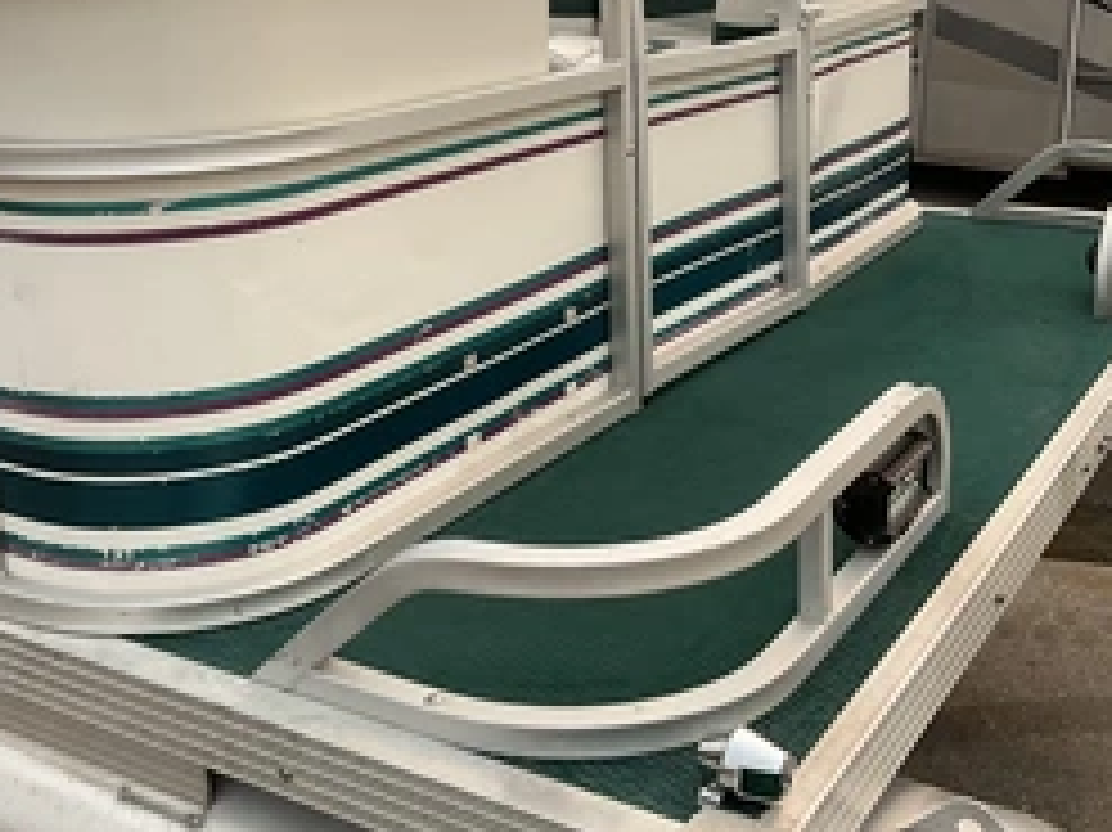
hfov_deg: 40.3
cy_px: 229
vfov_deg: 30.4
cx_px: 450
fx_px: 1509
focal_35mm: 47
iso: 25
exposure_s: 1/1121
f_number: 1.8
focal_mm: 3
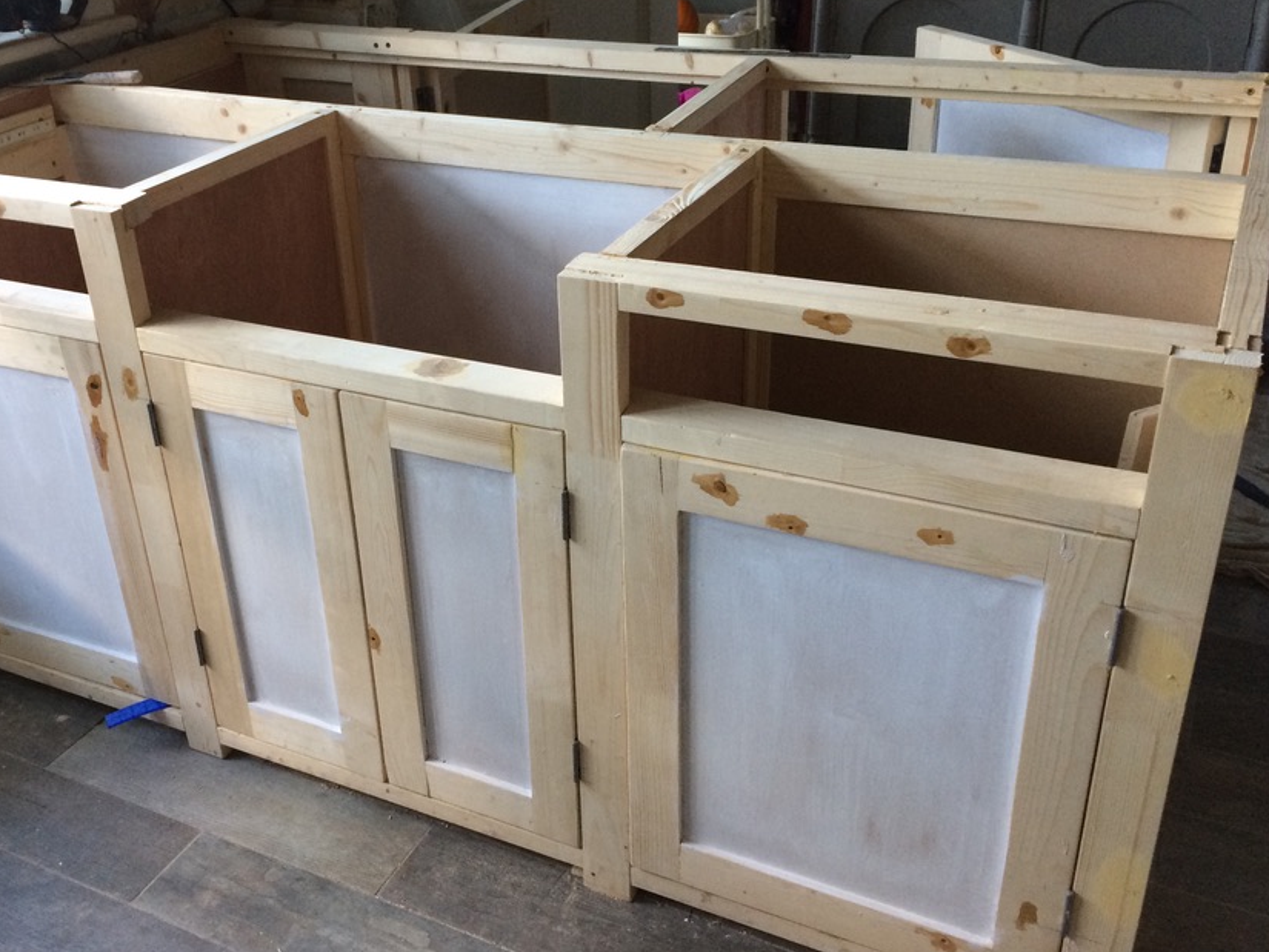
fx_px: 1320
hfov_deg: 51.1
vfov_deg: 39.6
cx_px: 535
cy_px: 438
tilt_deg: -27.4
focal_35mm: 36
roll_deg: +3.3
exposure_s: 1/33
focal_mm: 4.15
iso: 80
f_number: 2.2
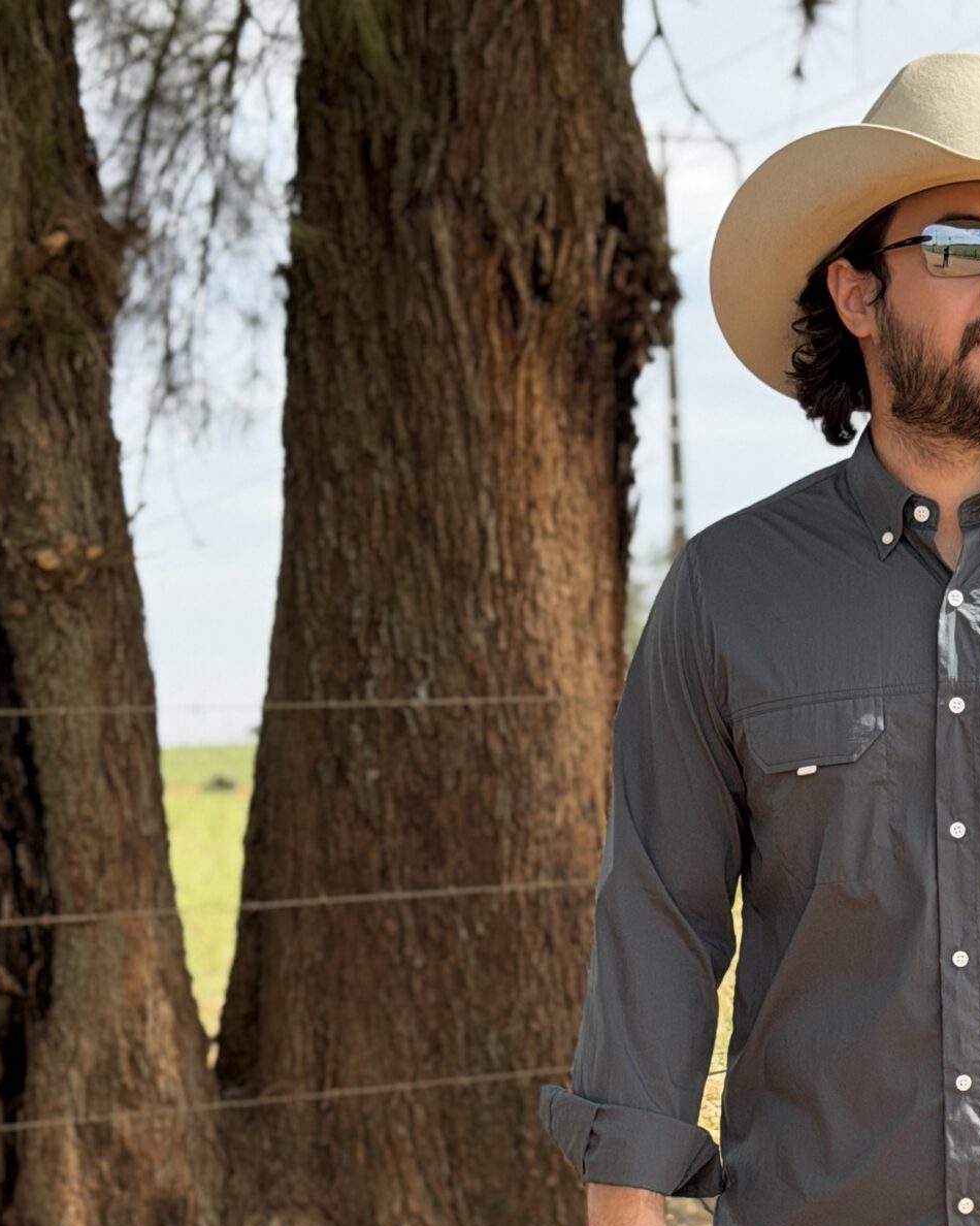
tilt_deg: -6.8
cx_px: 871
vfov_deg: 18.7
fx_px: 3663
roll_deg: +2.5
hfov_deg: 15.1
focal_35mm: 101
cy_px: 1090
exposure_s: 1/3378
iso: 100
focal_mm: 6.76
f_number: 1.78
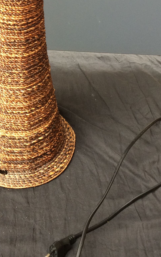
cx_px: 32
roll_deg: -0.6
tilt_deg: -41.4
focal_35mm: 65
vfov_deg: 30.5
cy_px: 41
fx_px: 456
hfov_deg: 19.8
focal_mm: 4.15
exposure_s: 1/33
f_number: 2.2
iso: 80
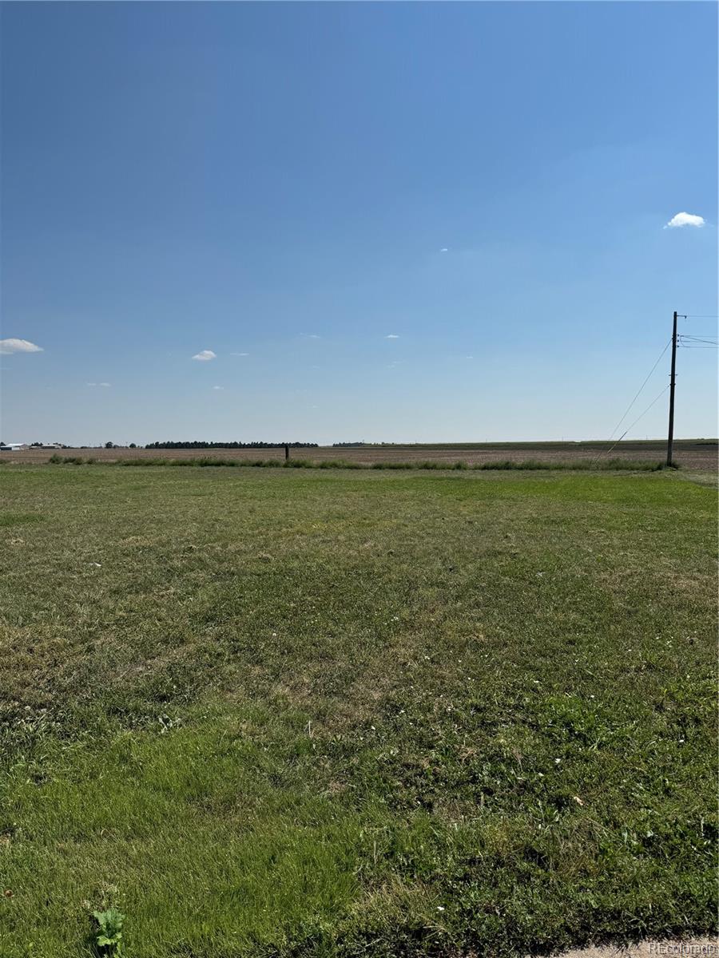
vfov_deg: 71.6
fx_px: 665
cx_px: 360
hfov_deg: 56.8
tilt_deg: -3.3
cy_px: 479
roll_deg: +0.2
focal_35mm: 24
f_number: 1.78
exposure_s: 1/10417
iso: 80
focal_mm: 6.76
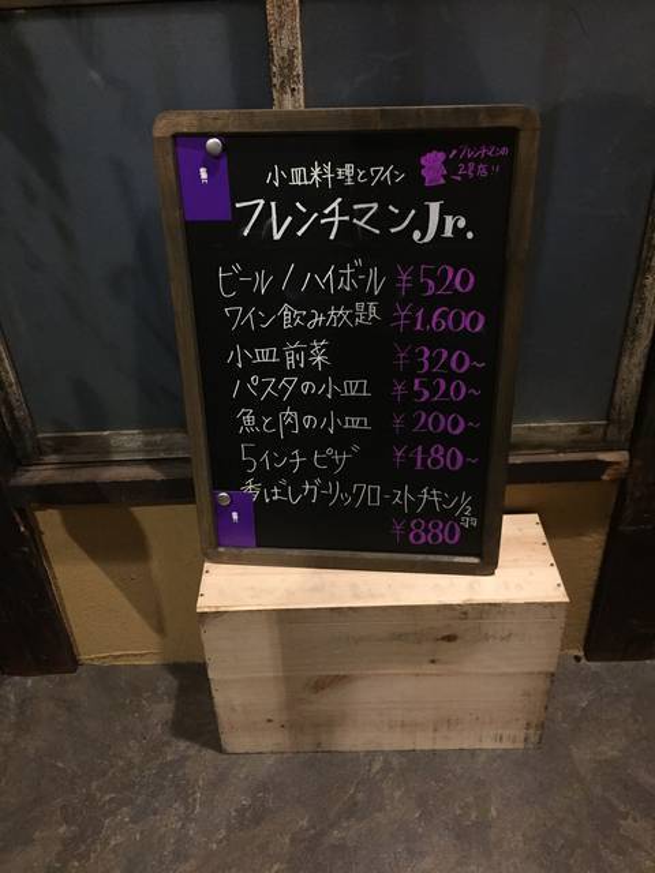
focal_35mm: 29
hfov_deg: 48.2
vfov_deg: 61.7
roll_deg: +1.5
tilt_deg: -33.3
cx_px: 328
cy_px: 436
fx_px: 732
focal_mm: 4.15
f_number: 2.2
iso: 250
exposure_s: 1/30
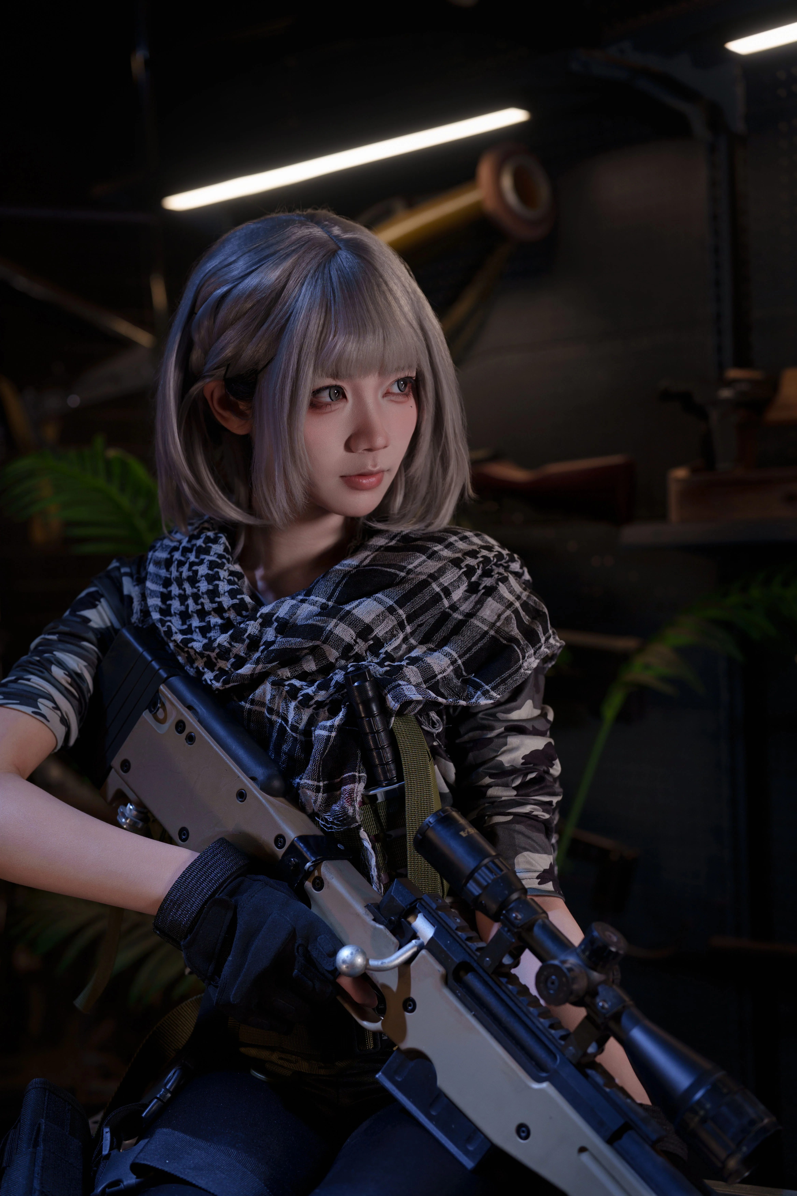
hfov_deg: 27.0
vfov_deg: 39.6
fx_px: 1660
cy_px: 598
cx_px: 398
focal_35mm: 50
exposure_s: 1/100
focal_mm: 50
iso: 200
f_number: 2.8
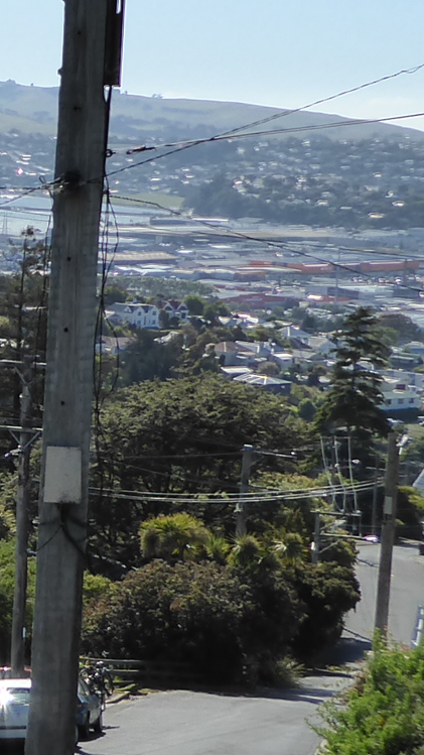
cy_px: 452
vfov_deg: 19.8
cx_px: -519
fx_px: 2160
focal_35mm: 108
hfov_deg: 10.1
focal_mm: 5
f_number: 3.5
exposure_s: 1/1600
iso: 160
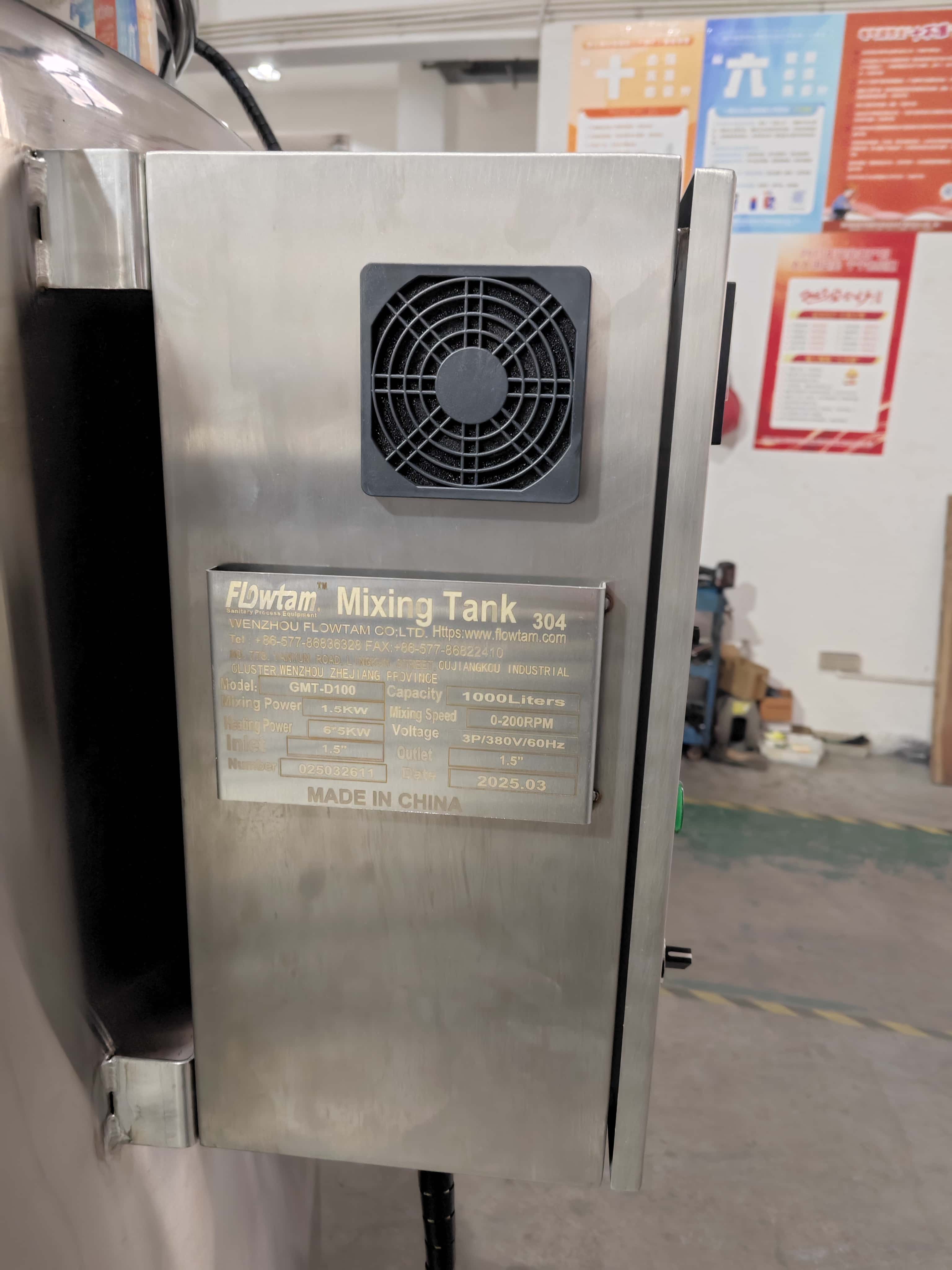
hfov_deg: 58.9
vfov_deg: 73.9
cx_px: 476
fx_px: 843
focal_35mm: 23
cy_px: 635
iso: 800
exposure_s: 1/25
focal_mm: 5.43
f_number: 1.8
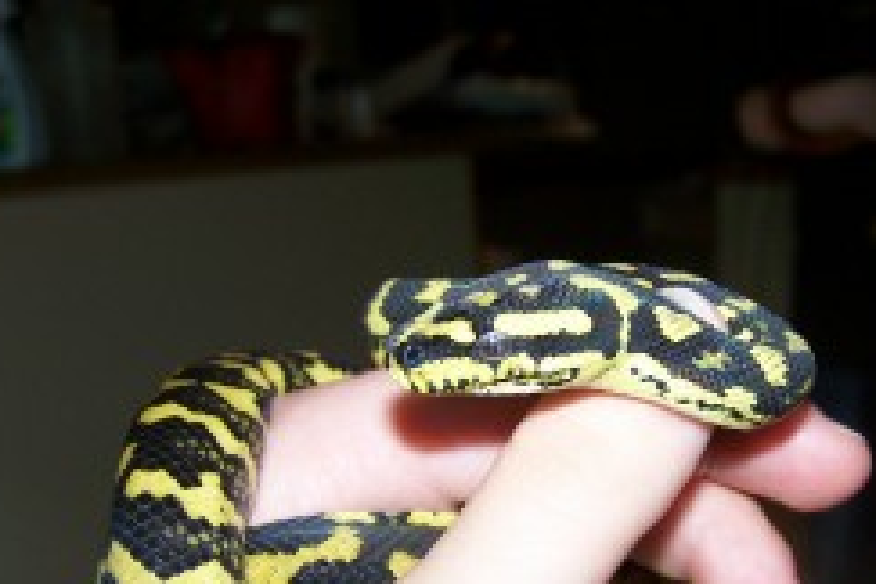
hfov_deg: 30.8
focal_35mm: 65
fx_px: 1582
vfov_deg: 20.8
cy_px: 418
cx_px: 552
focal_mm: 6.3
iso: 80
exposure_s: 1/60
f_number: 2.8
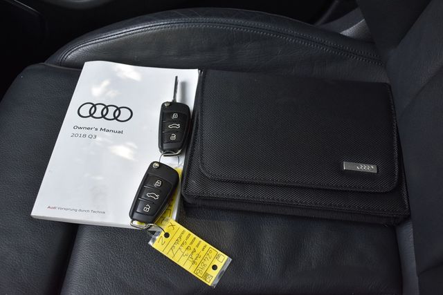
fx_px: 406
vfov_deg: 40.0
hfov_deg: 57.2
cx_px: 222
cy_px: 148
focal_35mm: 33
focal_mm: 22
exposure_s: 1/250
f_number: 3.8
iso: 800
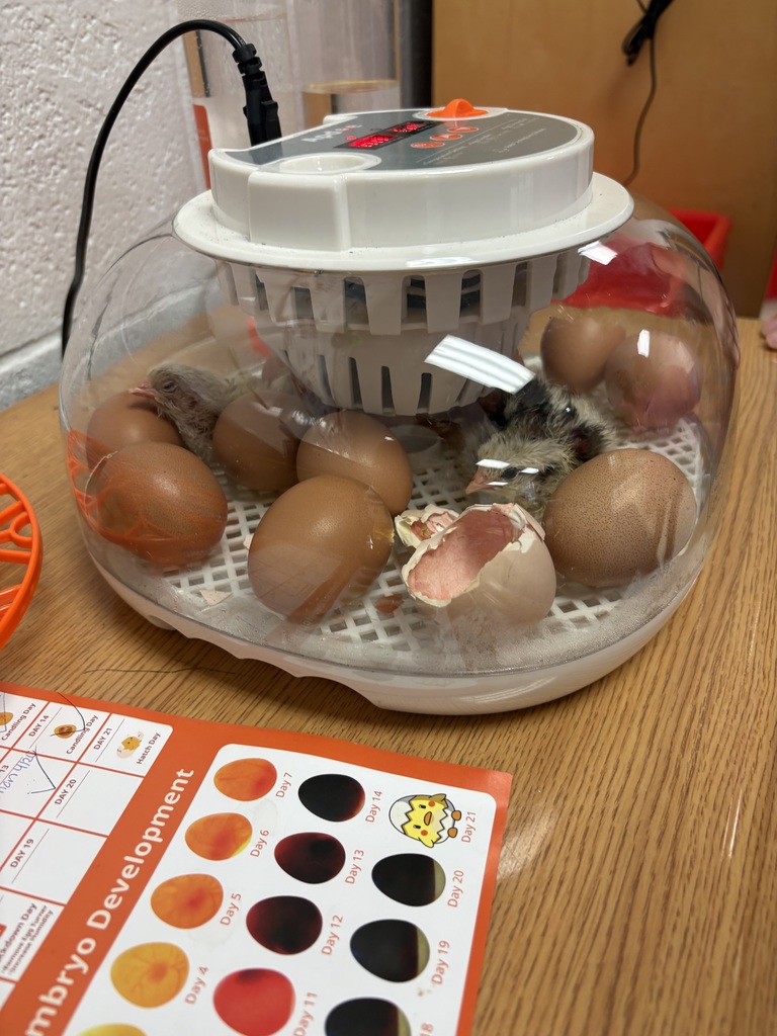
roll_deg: +2.8
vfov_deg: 67.3
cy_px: 518
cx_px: 388
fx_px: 778
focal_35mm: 26
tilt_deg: -33.9
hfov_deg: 53.1
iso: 100
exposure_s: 1/73
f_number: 1.6
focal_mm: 5.96
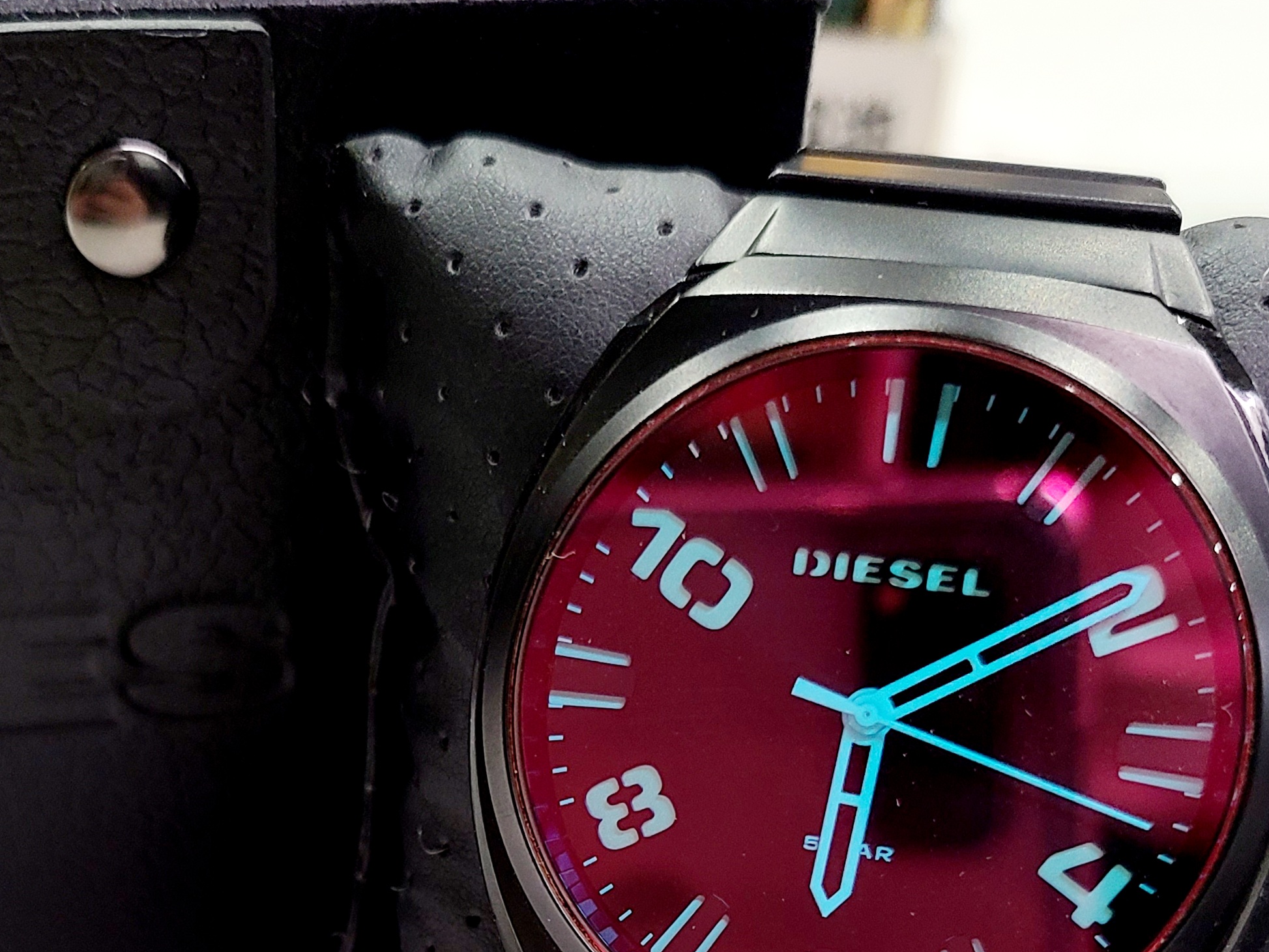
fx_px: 1467
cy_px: 682
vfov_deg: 35.4
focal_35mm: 40
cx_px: 455
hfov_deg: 46.3
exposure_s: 1/50
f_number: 1.8
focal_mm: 5.4
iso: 160
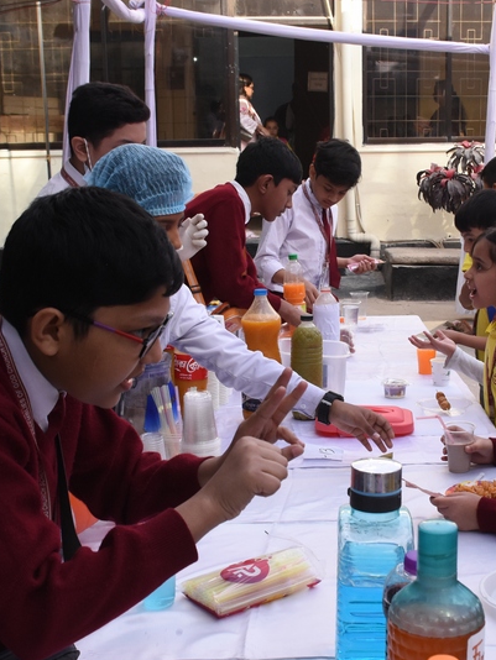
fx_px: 1031
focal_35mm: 54
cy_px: 354
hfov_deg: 26.9
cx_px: 335
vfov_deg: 35.5
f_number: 7.1
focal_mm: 20
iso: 1000
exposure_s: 1/320
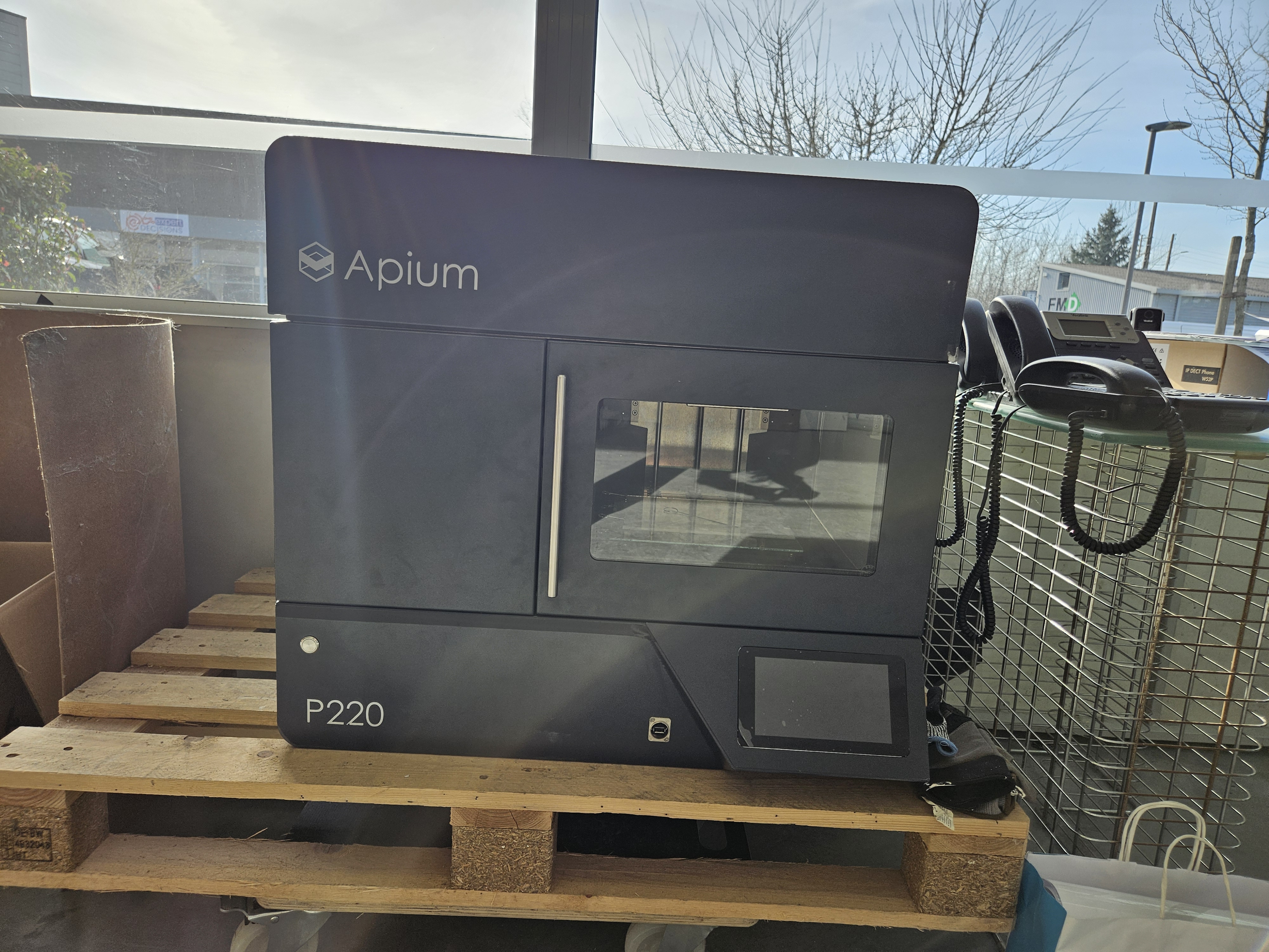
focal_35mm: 23
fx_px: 843
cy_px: 476
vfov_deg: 58.9
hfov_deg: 73.9
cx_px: 634
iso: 25
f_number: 1.8
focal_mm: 5.4
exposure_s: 1/462
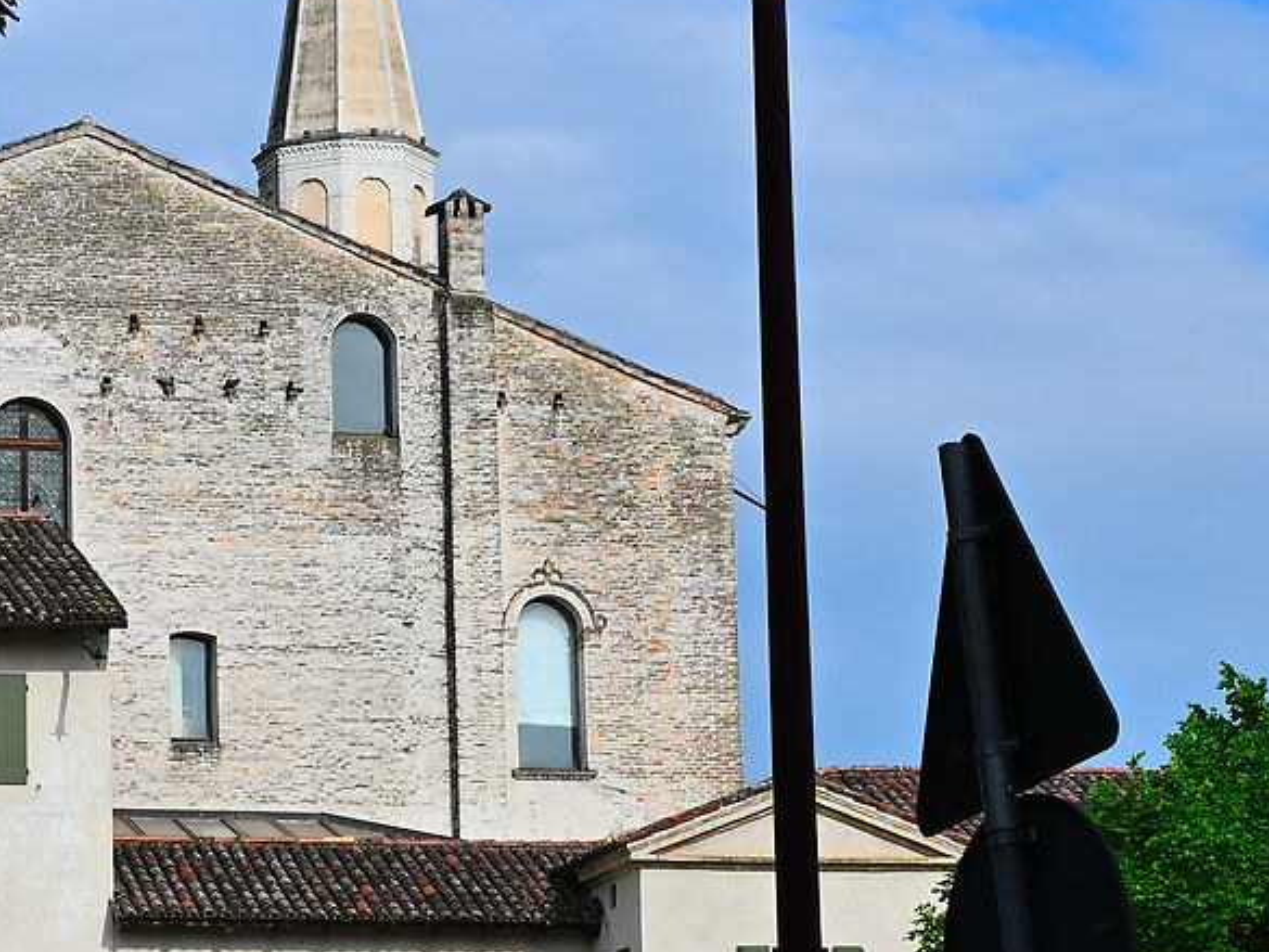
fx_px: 5060
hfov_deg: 14.2
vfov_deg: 10.8
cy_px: 490
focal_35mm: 138
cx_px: 130
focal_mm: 35
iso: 100
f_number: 13
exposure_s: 1/200
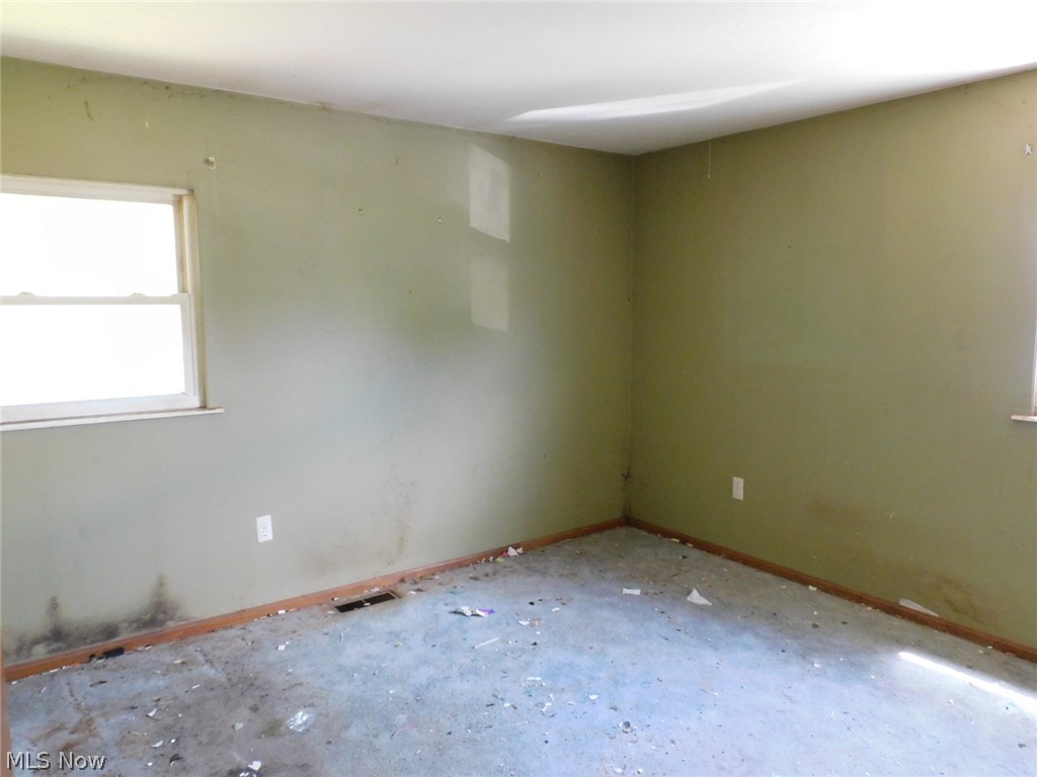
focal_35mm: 24
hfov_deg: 71.6
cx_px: 518
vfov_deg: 56.8
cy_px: 388
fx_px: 719
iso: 400
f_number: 3.3
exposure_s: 1/20
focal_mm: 4.3
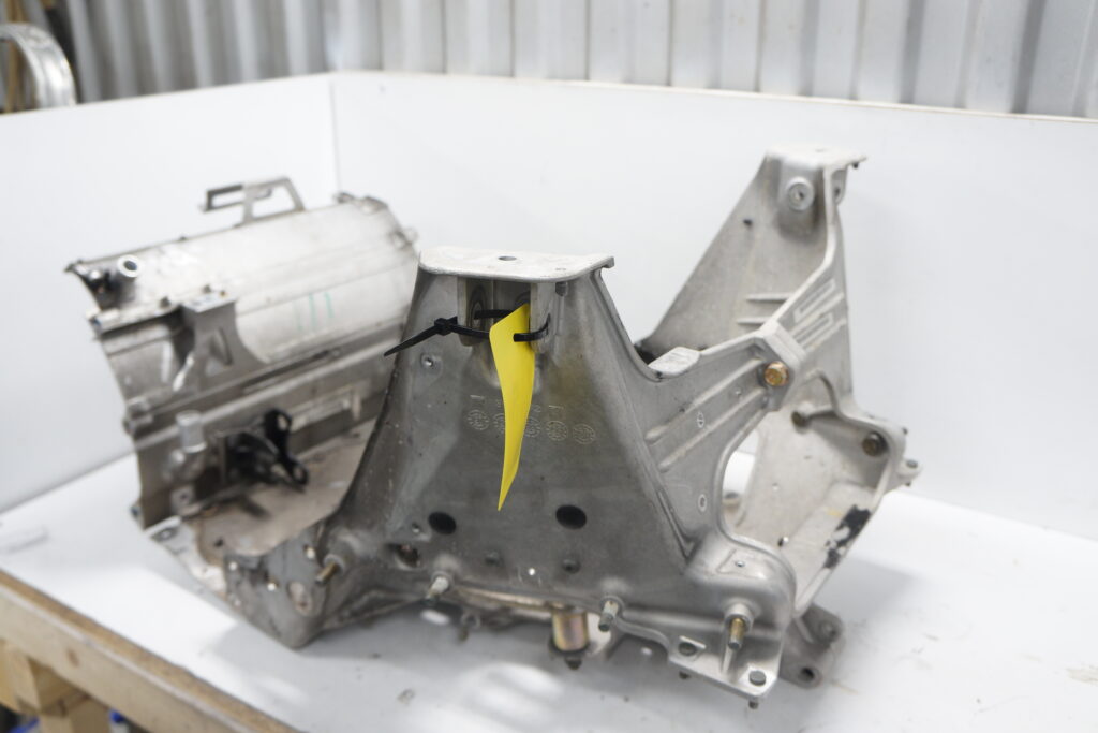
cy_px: 366
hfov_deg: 61.9
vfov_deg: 43.6
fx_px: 915
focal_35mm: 30
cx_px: 549
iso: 400
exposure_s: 1/60
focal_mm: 20
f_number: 4
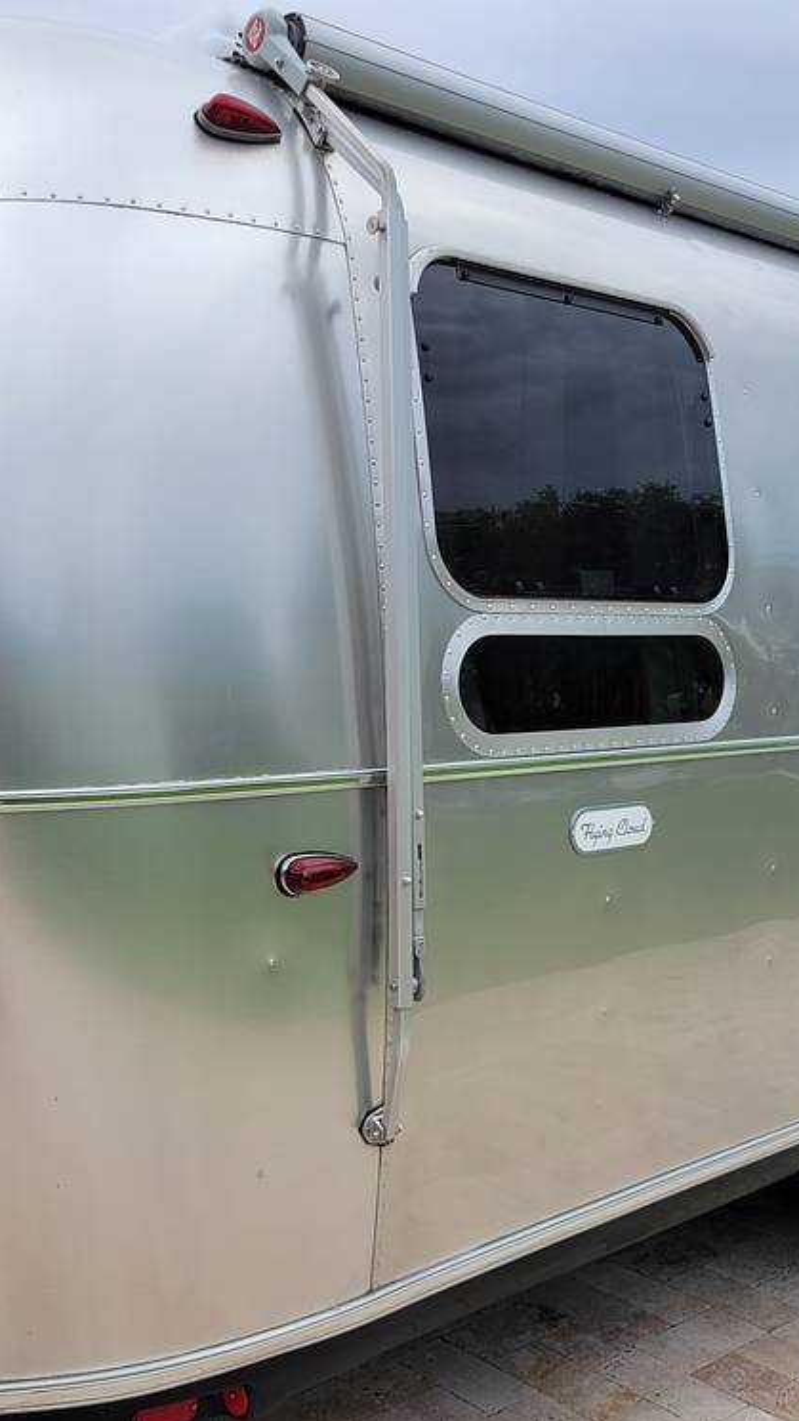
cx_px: 370
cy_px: 713
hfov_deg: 31.2
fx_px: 1431
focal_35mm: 38
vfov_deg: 52.8
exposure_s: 1/1265
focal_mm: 5.4
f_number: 1.8
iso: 40
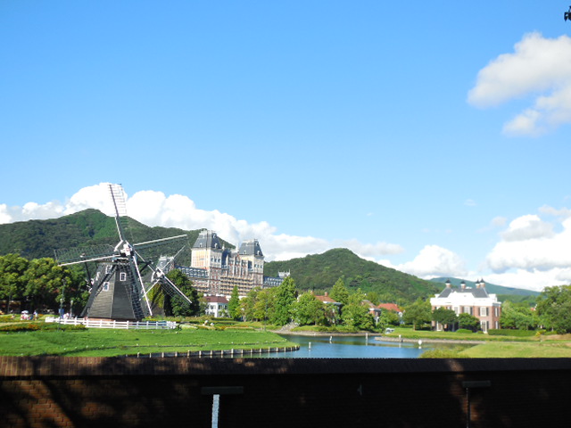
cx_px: 286
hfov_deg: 54.0
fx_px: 561
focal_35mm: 34
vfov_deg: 41.8
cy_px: 214
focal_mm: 6.1
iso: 125
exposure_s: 1/800
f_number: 3.4
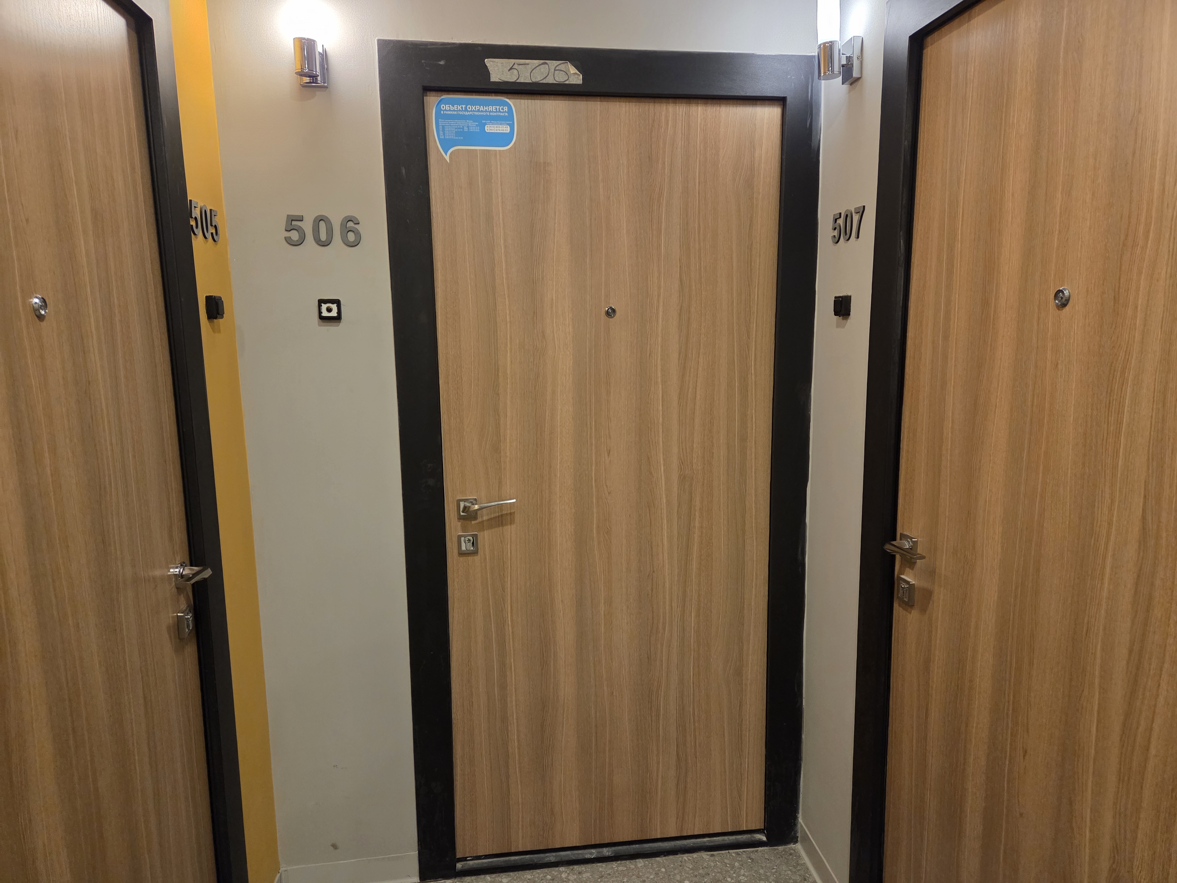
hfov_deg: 73.9
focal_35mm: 23
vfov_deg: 58.9
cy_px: 442
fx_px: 782
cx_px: 588
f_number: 1.8
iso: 640
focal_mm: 5.4
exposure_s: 1/100
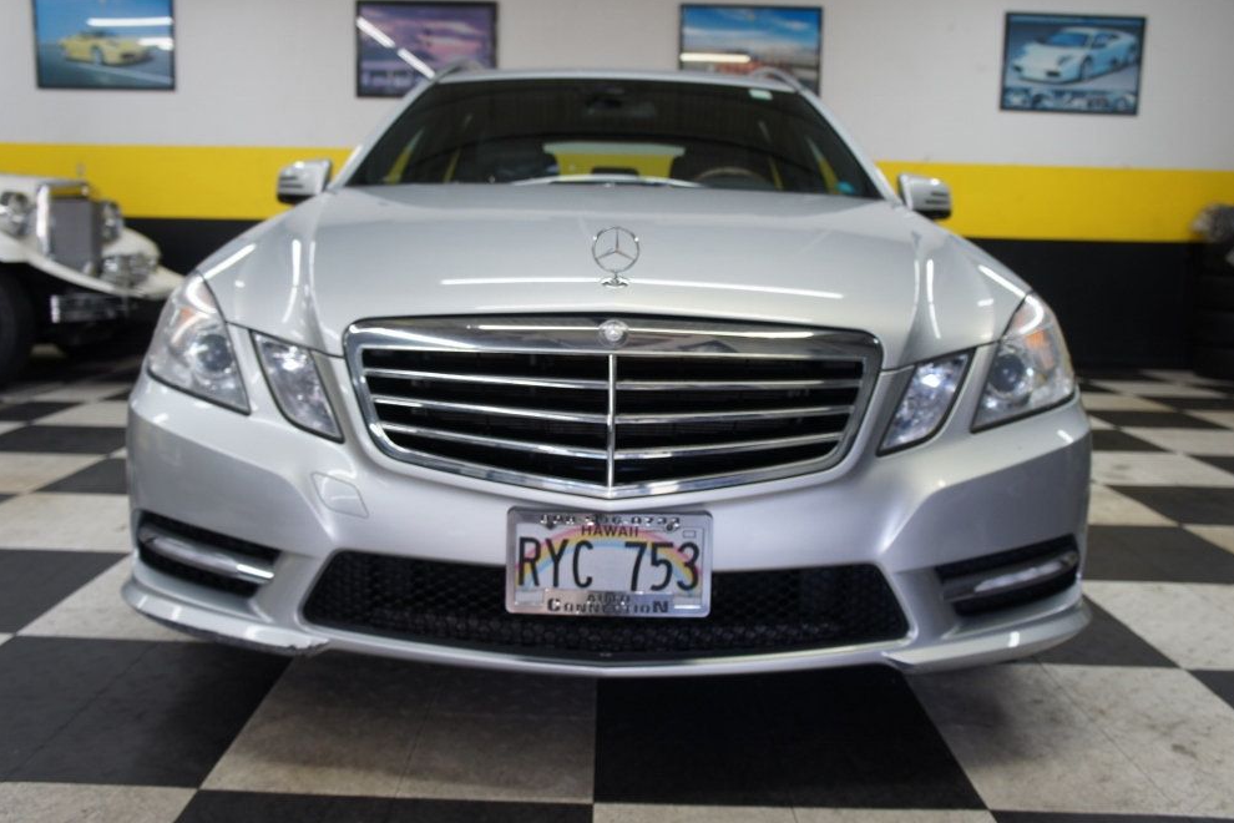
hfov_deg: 60.3
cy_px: 400
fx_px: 1063
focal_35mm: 31
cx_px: 615
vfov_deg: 42.3
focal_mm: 20
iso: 200
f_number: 4
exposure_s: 1/30
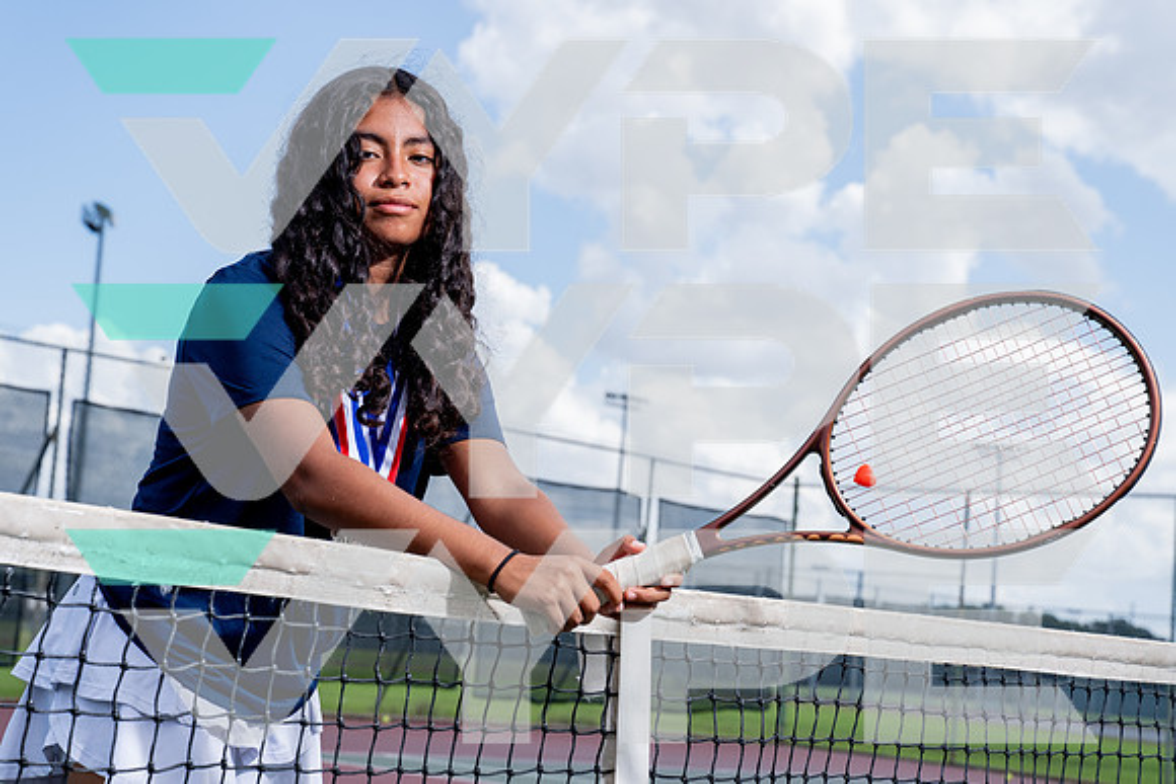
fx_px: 2389
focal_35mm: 73
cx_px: 588
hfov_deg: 27.7
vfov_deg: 18.7
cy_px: 392
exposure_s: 1/250
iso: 100
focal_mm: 67
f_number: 6.3
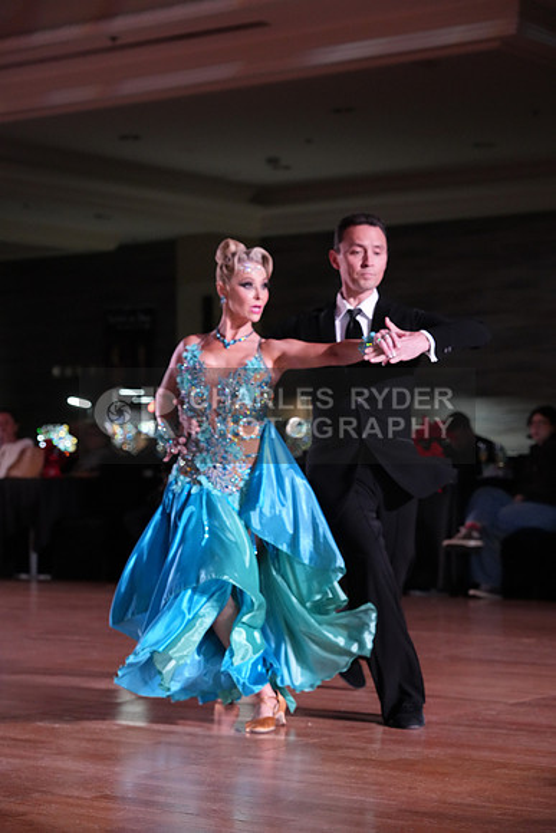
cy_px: 416
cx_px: 278
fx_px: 1875
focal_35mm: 81
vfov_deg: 25.1
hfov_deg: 16.9
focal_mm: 81
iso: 5000
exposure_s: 1/320
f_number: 5
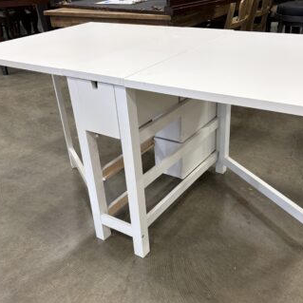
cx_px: 164
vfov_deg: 46.0
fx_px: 357
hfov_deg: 46.0
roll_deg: +3.3
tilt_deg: -29.9
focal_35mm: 36
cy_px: 163
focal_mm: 5.96
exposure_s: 1/60
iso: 125
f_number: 1.6
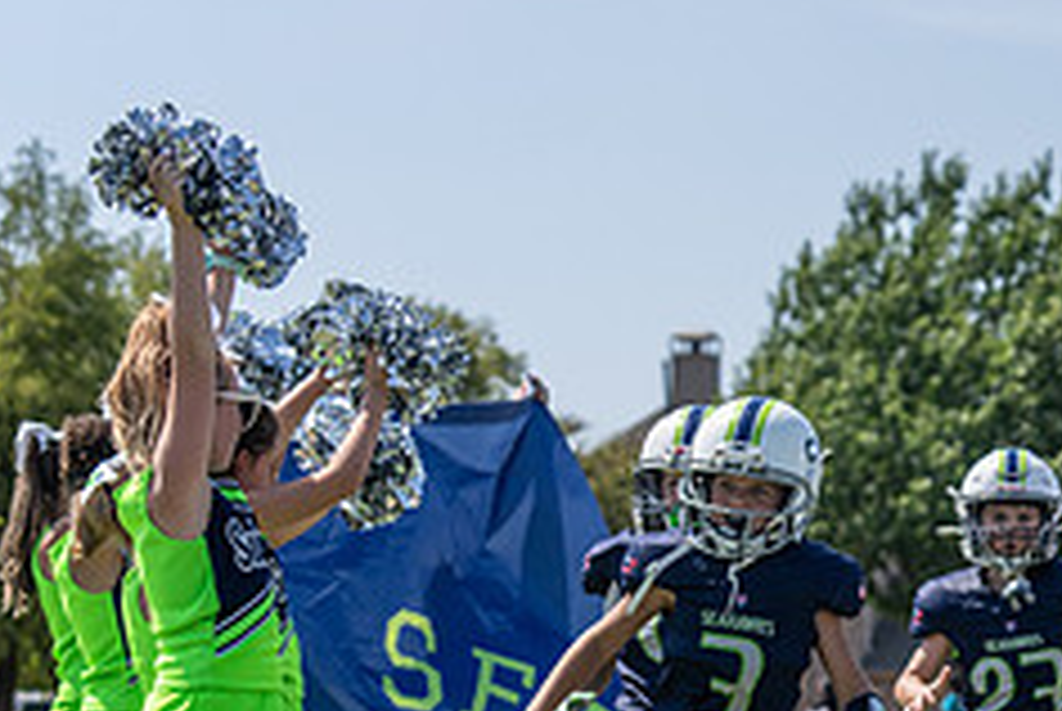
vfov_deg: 8.0
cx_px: 1206
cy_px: 700
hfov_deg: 11.7
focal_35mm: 172
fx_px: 5080
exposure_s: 1/1250
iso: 100
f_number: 4
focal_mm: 70
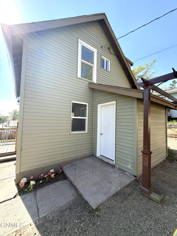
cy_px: 118
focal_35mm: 14
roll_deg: -1.9
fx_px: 95
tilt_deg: +1.8
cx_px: 88
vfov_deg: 102.1
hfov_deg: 85.7
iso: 40
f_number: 2.2
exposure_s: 1/564
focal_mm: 2.22
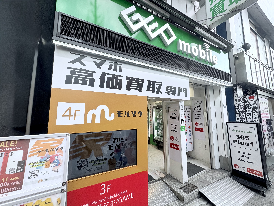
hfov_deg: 102.1
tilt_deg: +7.2
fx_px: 111
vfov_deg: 85.7
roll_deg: +0.1
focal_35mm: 14
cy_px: 103
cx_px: 137
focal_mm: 2.22
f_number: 2.2
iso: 64
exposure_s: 1/253
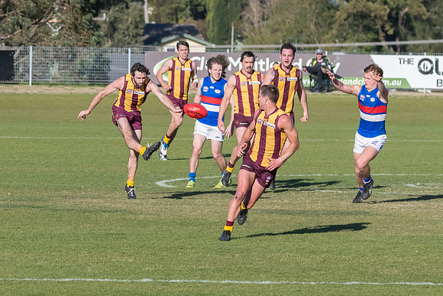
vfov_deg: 2.9
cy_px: 158
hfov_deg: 4.3
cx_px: 210
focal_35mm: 478
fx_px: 5883
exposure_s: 1/4000
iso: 800
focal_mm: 200
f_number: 8
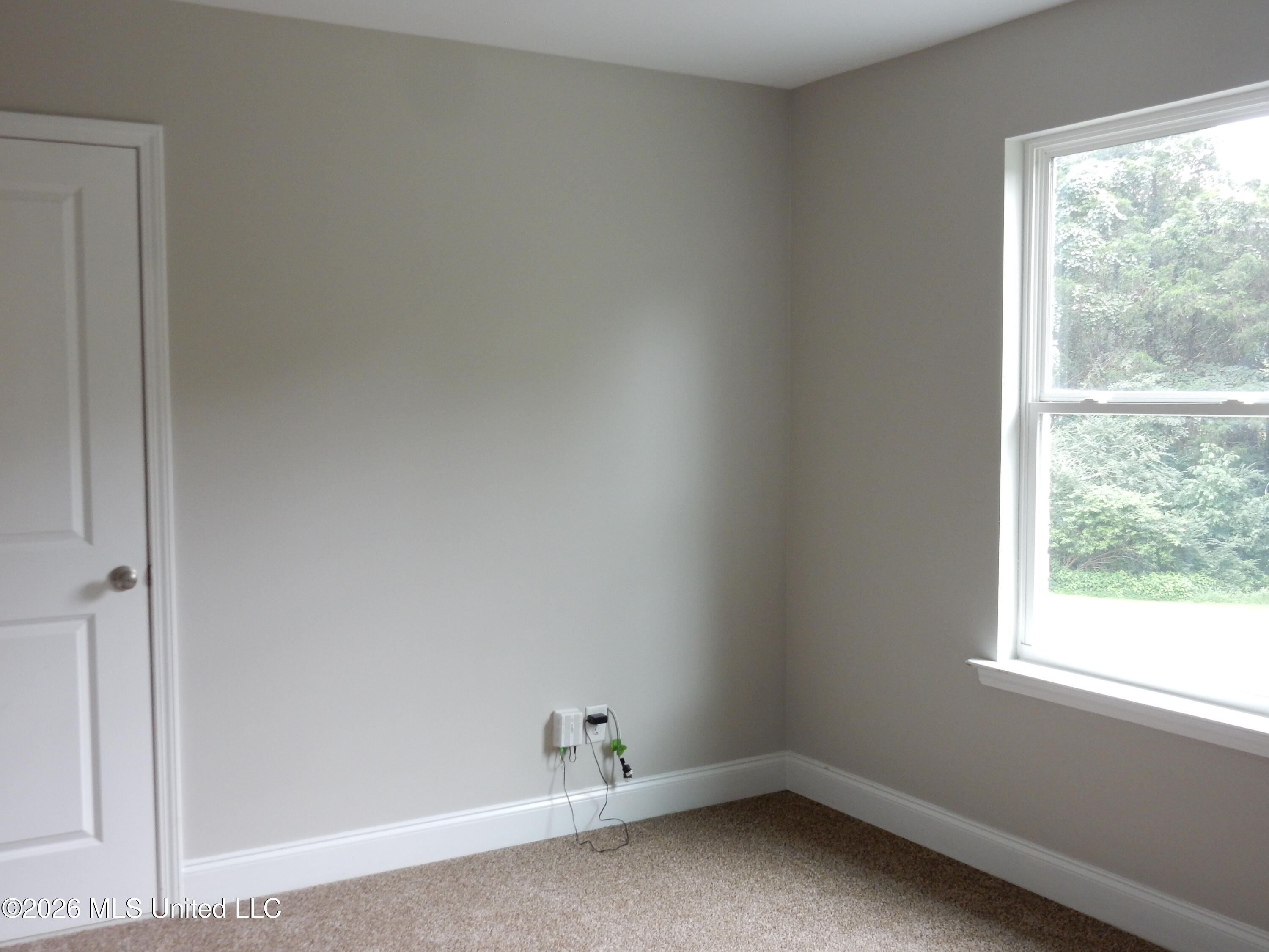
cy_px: 476
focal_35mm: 36
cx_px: 634
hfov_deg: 51.4
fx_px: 1320
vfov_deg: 39.7
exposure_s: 1/30
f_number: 4
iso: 220
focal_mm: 6.4
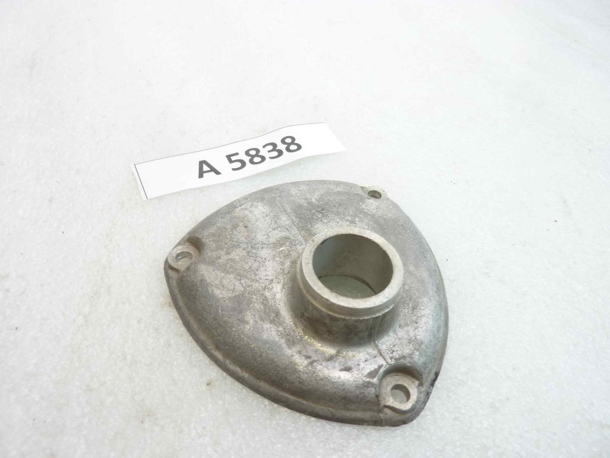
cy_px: 229
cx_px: 305
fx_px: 441
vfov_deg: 54.9
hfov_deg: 69.4
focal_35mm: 25
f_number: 3.3
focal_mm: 4.1
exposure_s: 1/20
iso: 80
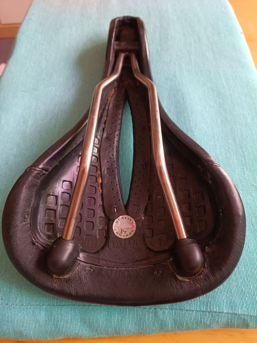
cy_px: 172
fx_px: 257
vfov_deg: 67.3
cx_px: 128
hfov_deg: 53.1
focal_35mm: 26
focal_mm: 4.81
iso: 779
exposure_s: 1/33.3
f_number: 1.8
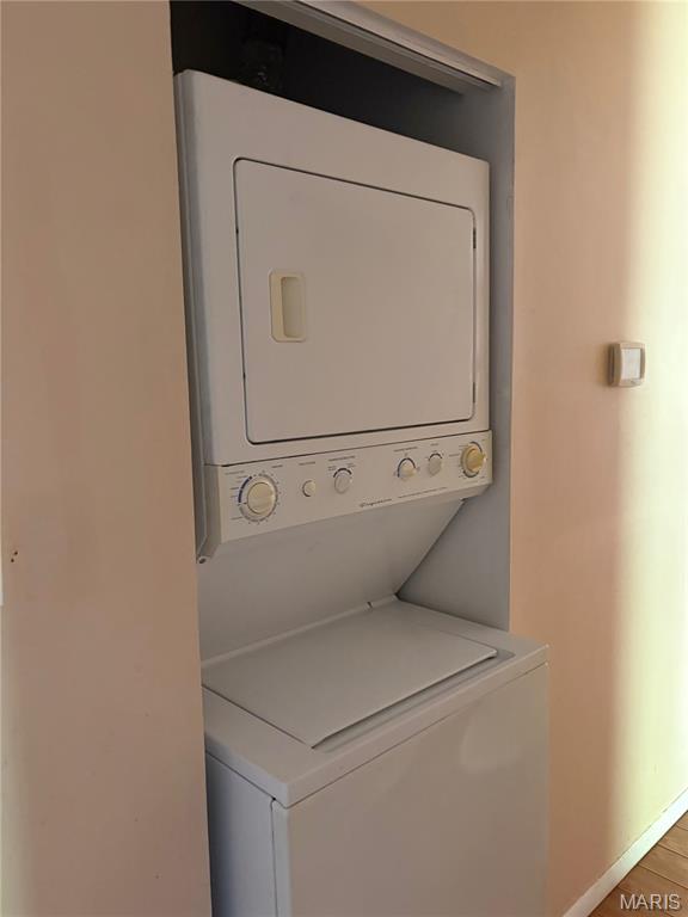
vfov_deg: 67.3
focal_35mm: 26
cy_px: 458
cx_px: 344
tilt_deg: -5.8
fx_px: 689
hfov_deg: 53.1
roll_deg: +1.1
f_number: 1.6
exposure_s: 1/30
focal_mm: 5.96
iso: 640
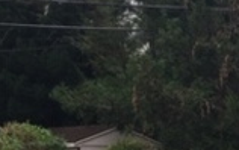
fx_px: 847
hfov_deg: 15.5
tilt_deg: -10.4
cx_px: 287
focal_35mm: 130
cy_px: 288
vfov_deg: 9.5
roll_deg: +2.7
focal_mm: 4.15
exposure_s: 1/680
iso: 25
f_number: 2.2
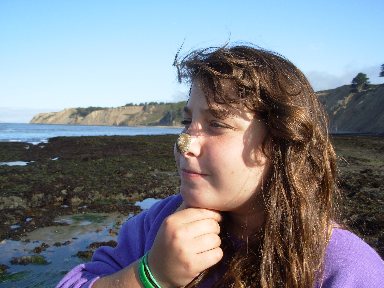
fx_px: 422
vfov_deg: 37.7
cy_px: 144
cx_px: 192
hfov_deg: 49.0
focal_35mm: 38
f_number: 2.9
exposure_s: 1/939
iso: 50
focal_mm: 6.3
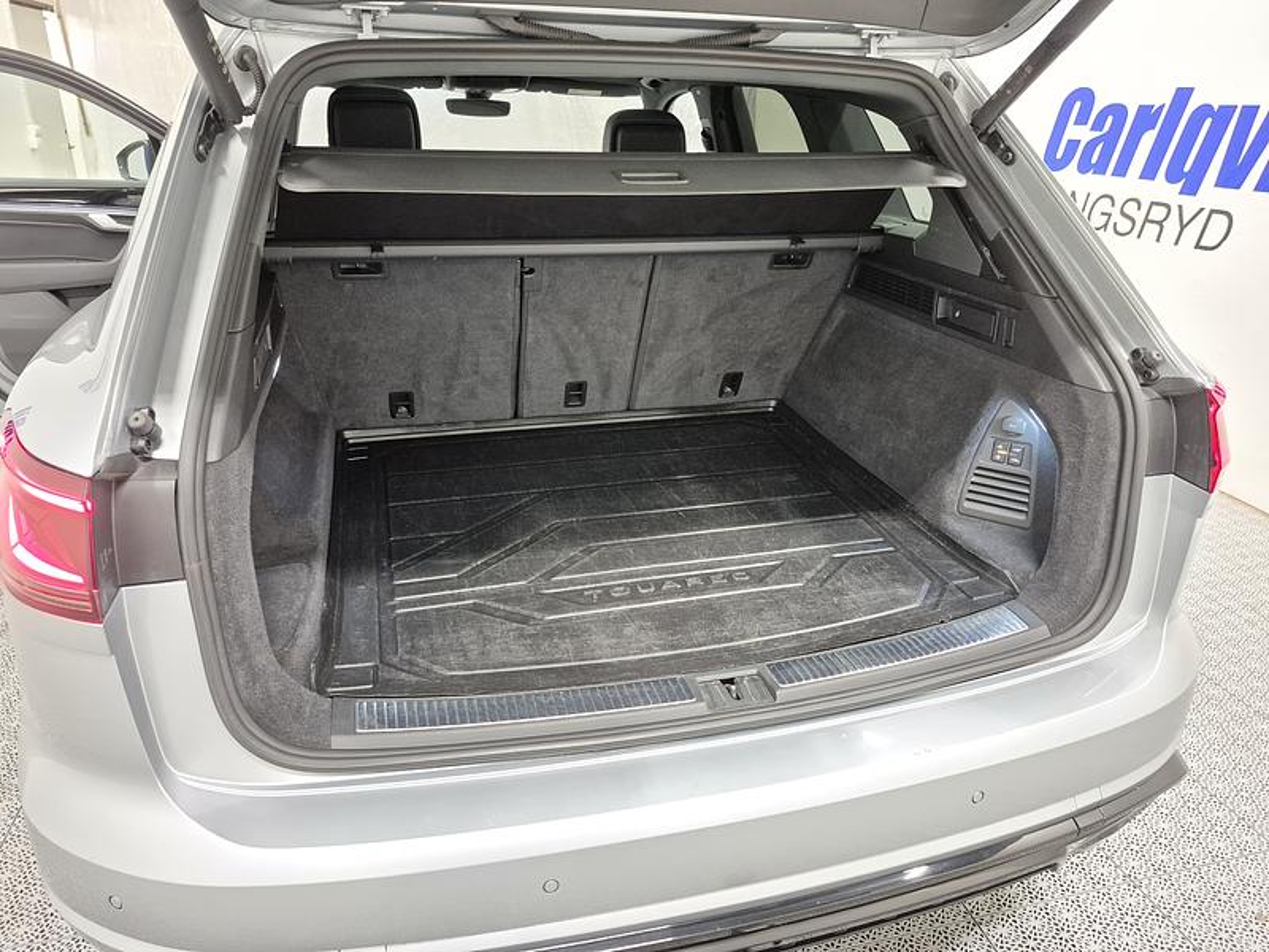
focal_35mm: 23
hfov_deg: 73.9
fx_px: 843
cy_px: 476
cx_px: 634
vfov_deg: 58.9
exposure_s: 1/100
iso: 1250
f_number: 1.8
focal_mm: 5.4
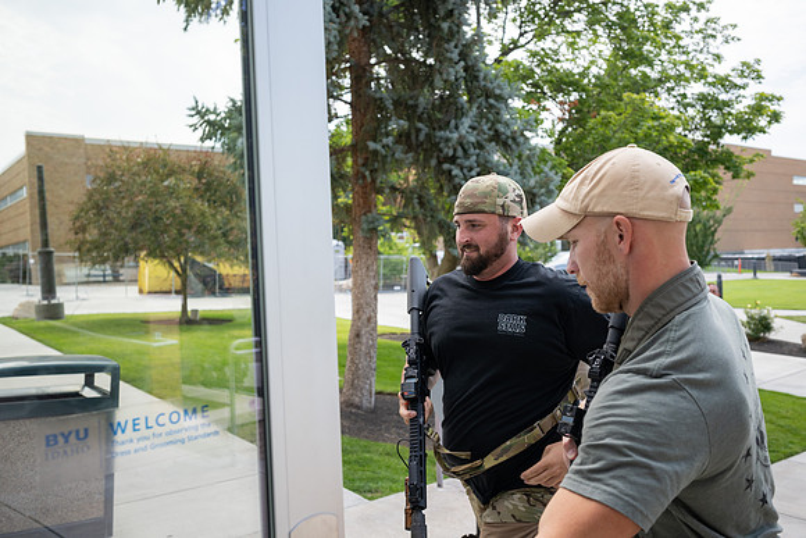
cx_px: 403
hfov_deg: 61.9
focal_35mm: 30
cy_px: 269
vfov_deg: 43.6
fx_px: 672
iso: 160
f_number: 4
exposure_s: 1/640
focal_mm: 30
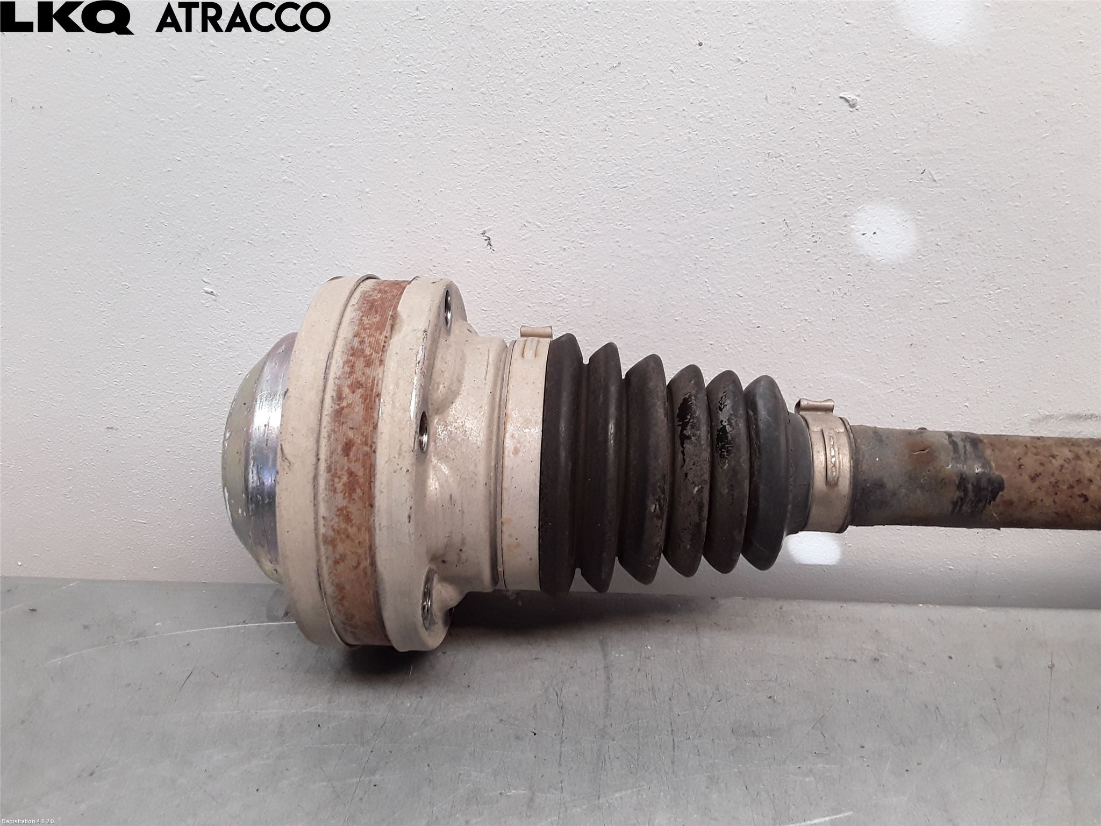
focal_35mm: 28
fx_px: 891
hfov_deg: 63.4
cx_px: 550
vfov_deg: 49.7
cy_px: 413
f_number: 1.9
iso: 100
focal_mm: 2.91
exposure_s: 1/118
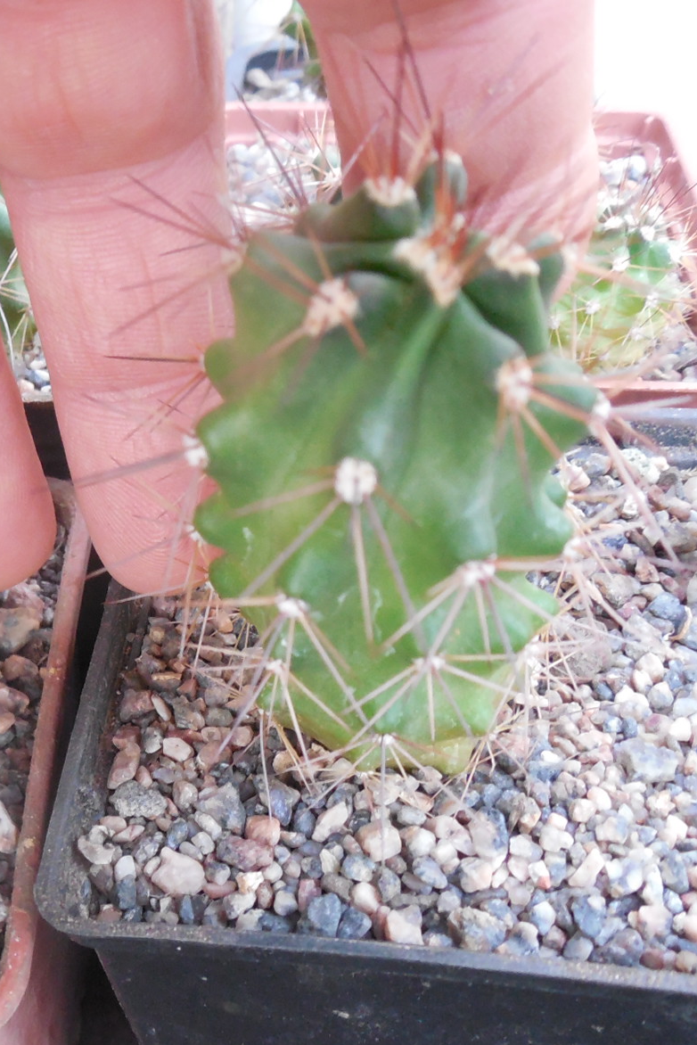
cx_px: 61
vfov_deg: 44.5
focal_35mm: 44
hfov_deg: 29.2
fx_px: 1277
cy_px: 528
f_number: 3.6
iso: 640
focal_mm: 5.6
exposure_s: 1/8
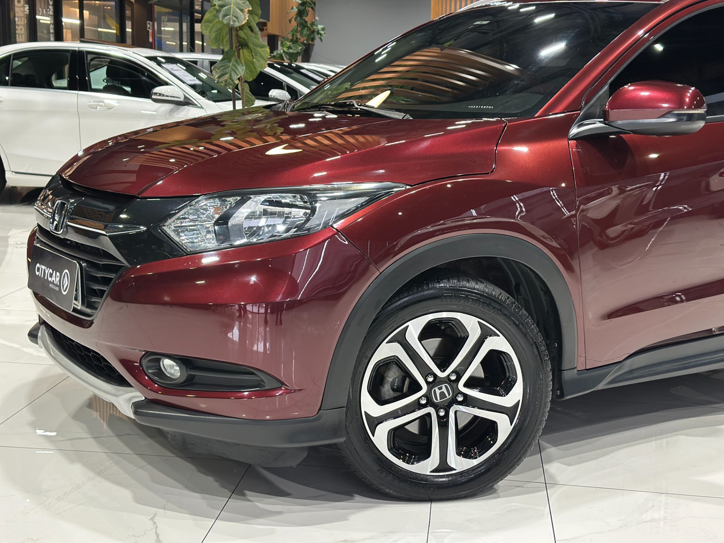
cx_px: 362
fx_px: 1004
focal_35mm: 48
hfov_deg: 39.7
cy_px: 272
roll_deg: -1.2
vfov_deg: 30.3
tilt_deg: -11.0
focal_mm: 6.86
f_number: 1.78
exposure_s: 1/60
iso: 250
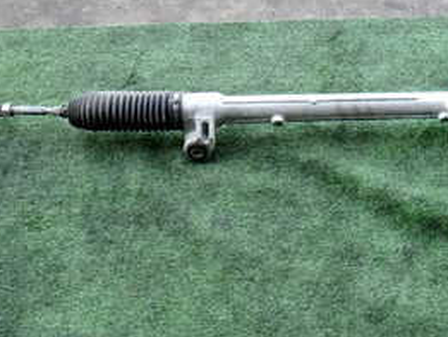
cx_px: 350
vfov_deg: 21.1
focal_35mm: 69
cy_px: 79
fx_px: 893
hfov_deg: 27.7
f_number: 2.3
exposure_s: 1/125
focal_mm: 5.4
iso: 100
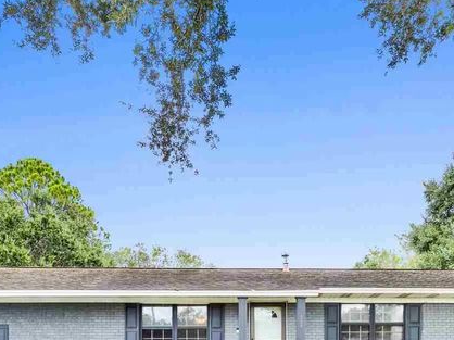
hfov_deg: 55.3
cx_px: 247
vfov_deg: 36.8
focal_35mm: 33
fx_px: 433
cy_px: 366
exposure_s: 1/160
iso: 500
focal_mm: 14
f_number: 11
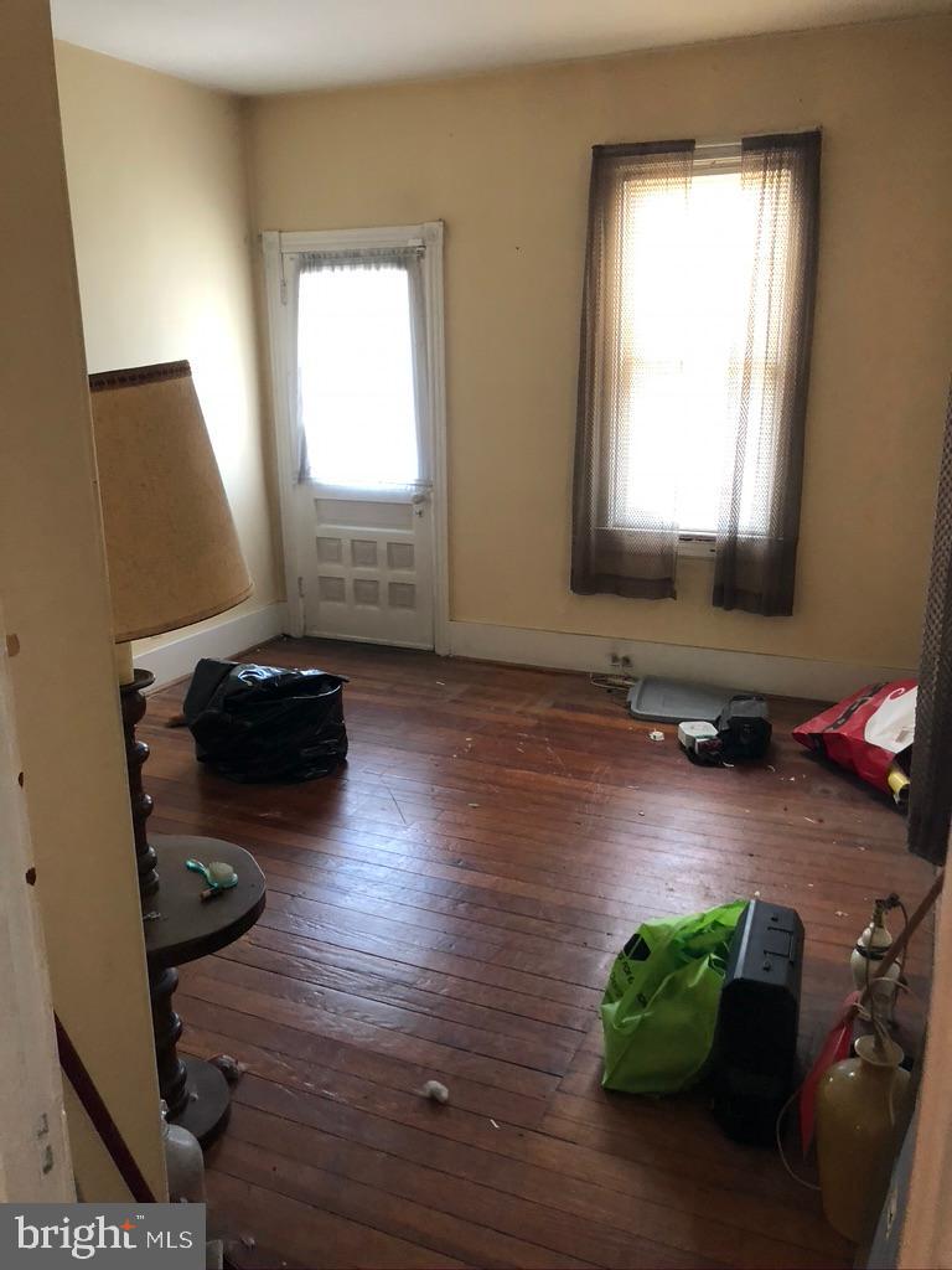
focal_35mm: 28
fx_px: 1027
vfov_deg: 63.4
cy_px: 635
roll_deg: +0.1
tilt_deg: -15.2
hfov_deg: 49.7
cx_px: 476
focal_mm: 4
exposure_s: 1/15
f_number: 1.8
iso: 100
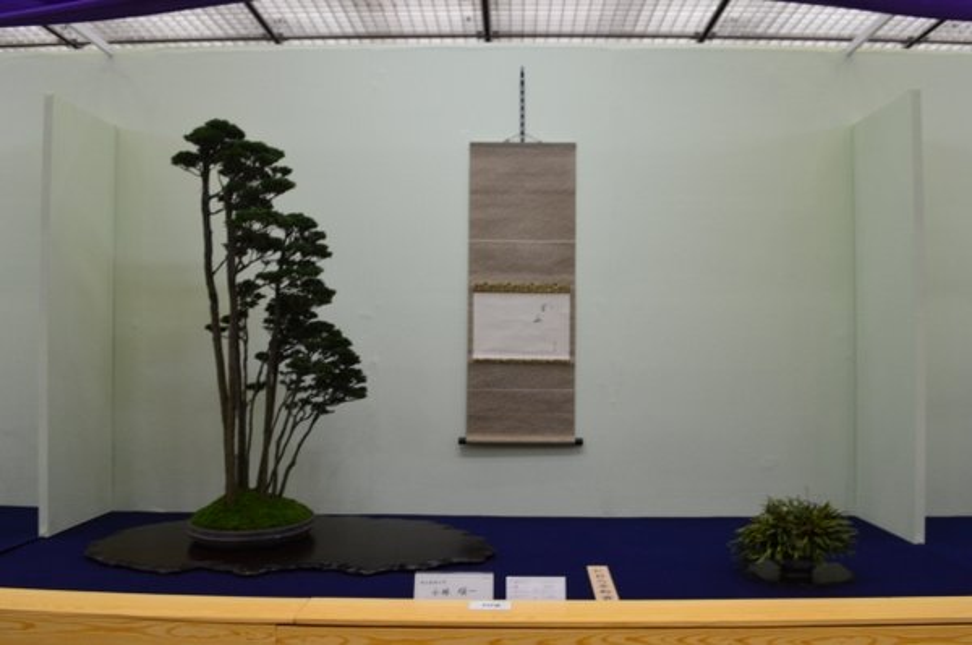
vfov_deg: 43.5
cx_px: 486
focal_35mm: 30
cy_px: 322
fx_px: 809
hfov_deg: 62.0
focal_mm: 20
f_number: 7.1
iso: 800
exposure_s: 1/40
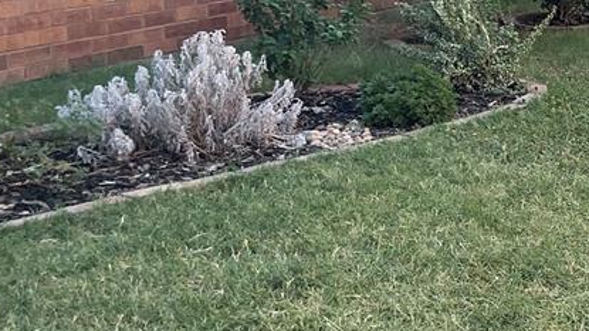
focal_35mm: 78
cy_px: 67
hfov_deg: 25.4
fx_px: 1218
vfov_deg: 15.4
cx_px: 637
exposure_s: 1/562
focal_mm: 3
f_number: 1.8
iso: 16
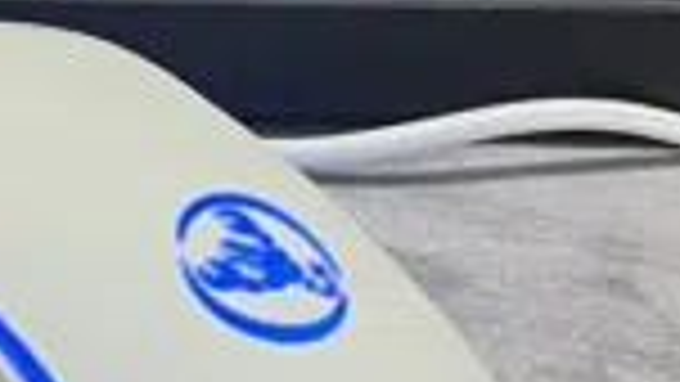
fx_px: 2164
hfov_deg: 16.5
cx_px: -293
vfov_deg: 8.8
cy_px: -652
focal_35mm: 120
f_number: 1.6
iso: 200
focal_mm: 5.1
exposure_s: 1/51
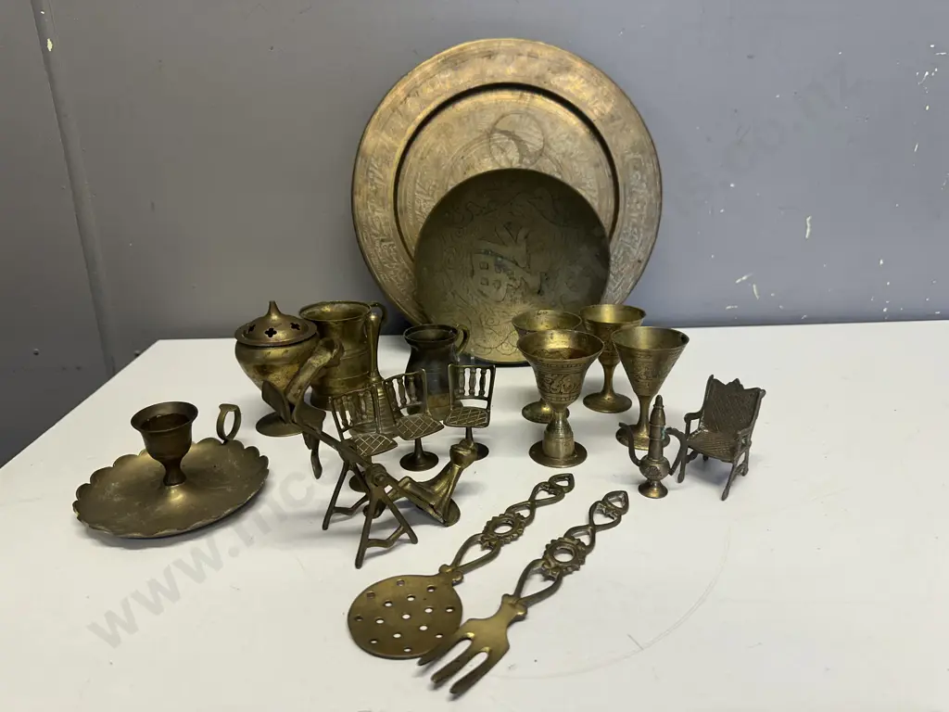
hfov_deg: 71.6
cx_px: 474
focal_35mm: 24
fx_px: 658
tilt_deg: -20.6
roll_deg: +1.4
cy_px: 356
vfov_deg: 56.8
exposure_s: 1/100
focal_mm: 6.86
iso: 100
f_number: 1.78
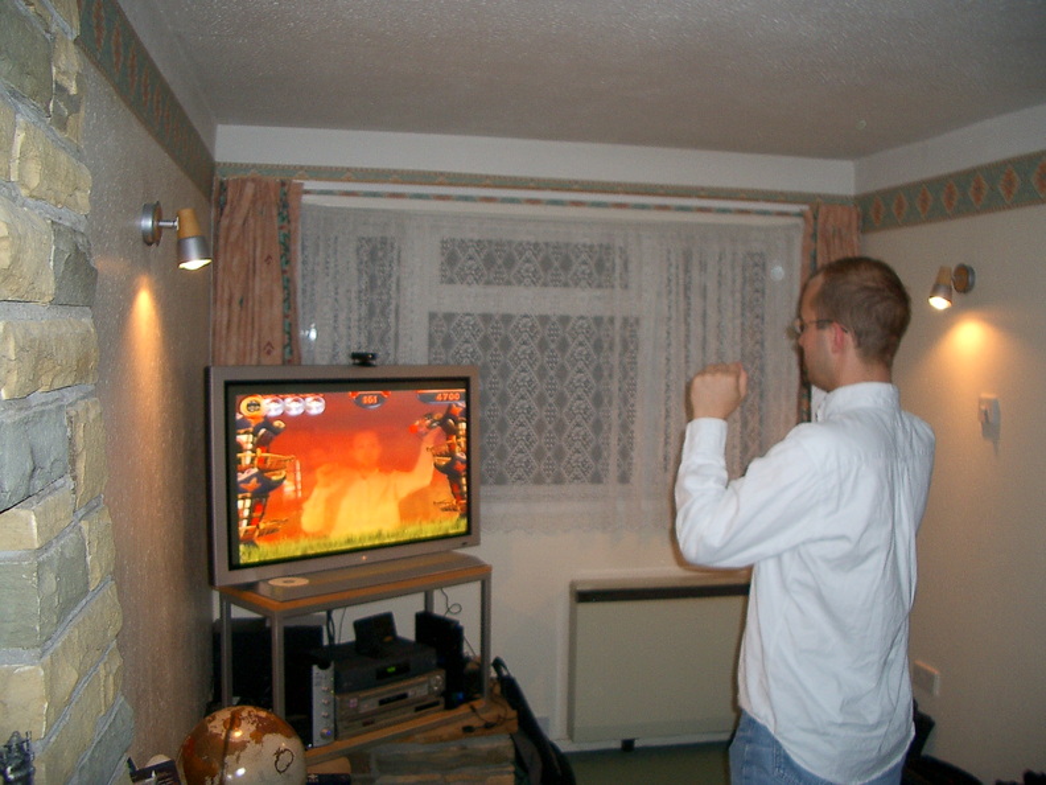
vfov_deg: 40.7
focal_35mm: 35
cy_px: 392
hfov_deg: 52.6
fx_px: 1058
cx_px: 523
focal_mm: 5.8
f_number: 2.6
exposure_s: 1/40
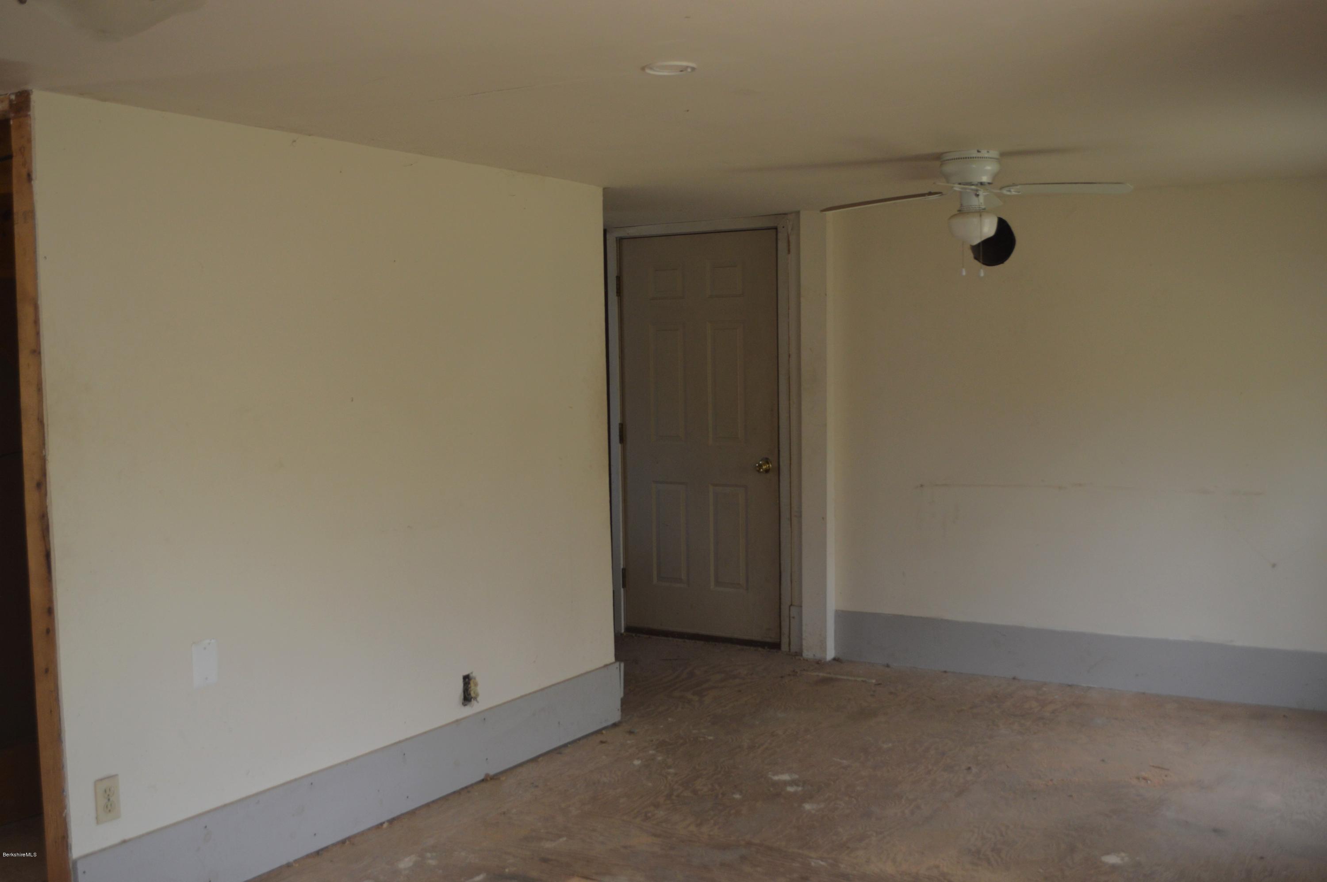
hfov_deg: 53.2
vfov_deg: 36.8
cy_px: 441
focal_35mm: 36
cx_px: 664
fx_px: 1326
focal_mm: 24
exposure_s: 1/80
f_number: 4
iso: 400
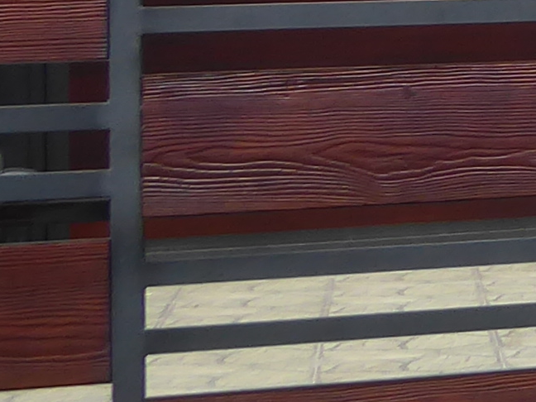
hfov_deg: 8.9
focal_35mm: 179
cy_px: -134
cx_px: 1636
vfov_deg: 8.2
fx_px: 2772
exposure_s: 1/800
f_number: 3.5
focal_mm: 5
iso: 80
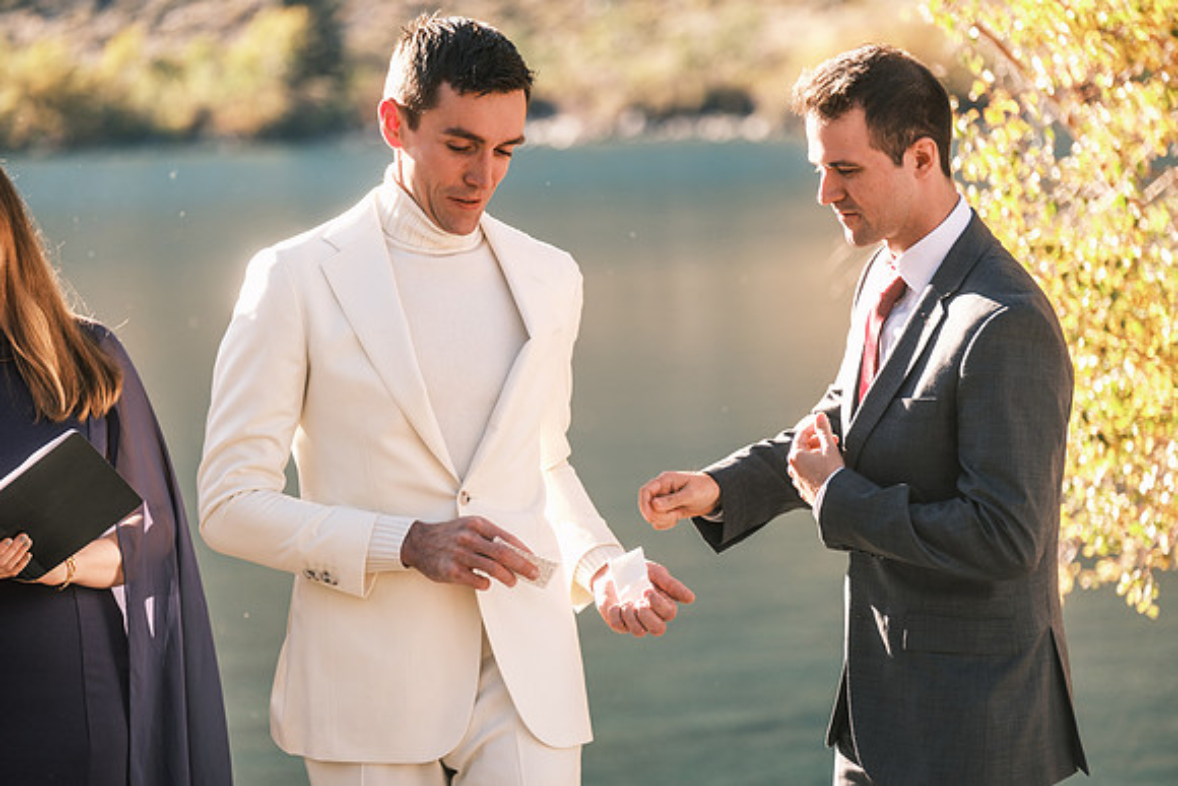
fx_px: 5204
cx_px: 589
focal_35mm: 159
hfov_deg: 12.9
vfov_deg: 8.6
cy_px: 393
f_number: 2.8
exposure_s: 1/400
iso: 200
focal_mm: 106
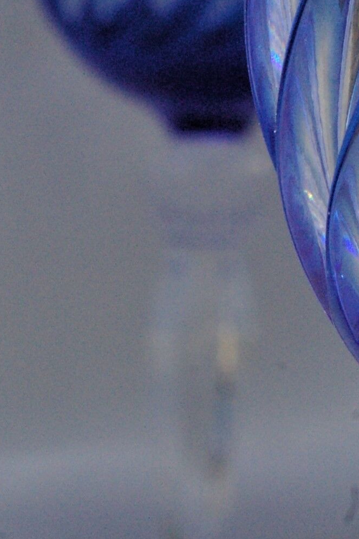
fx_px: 1678
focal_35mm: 112
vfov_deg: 17.2
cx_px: 476
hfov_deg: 11.8
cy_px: -155
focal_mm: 26
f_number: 11
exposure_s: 1/1000
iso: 1600
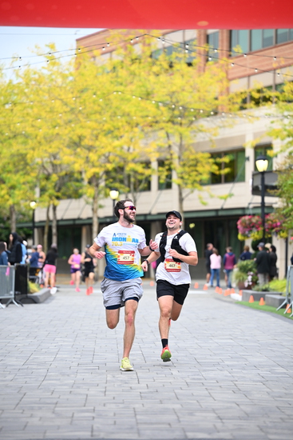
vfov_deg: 15.8
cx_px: 146
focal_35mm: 130
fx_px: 1586
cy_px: 220
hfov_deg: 10.6
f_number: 2.8
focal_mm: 130
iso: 1000
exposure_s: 1/2000
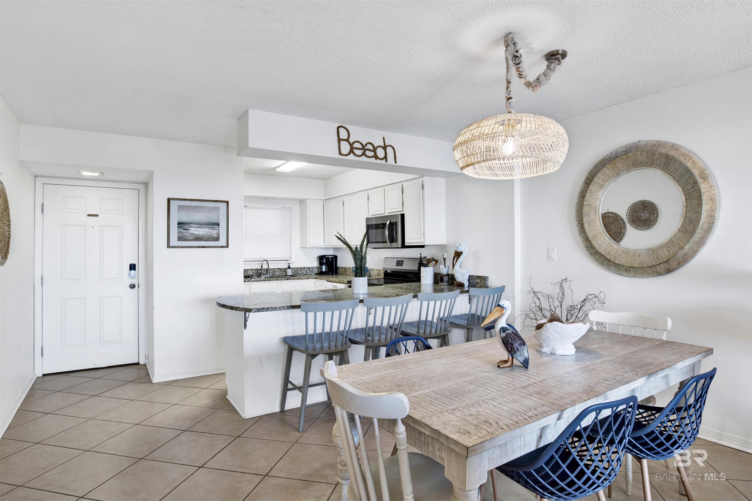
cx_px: 376
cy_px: 250
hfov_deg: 86.9
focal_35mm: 19
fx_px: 397
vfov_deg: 64.6
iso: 200
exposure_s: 1/5
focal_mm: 19
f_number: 11
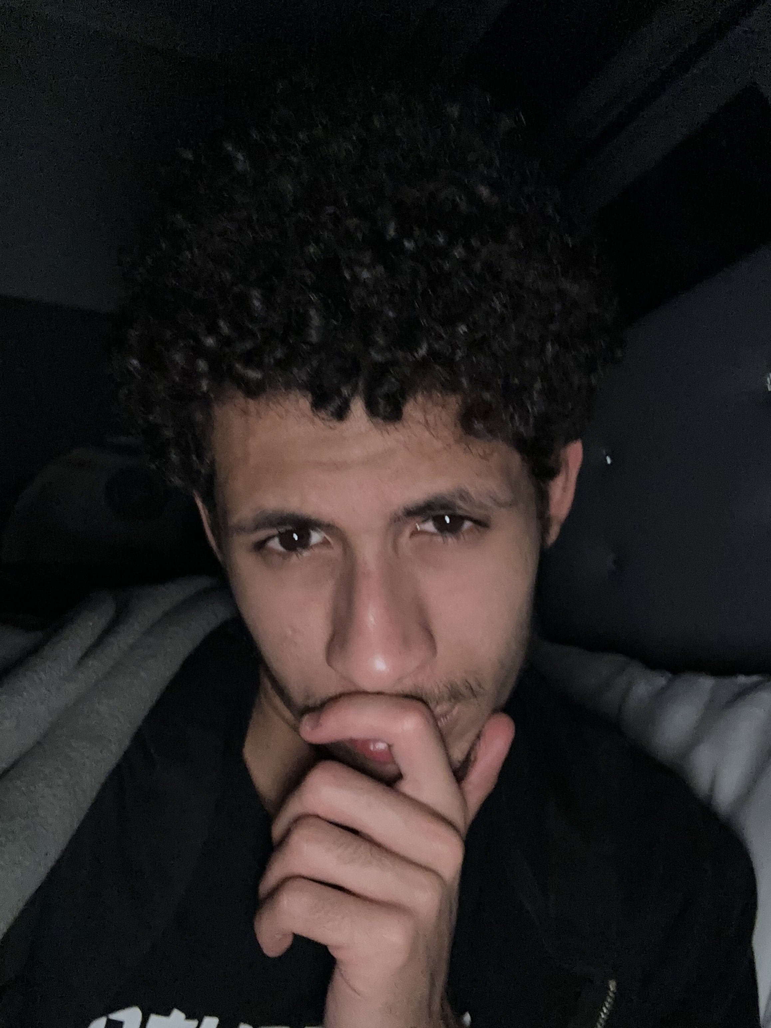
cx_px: 386
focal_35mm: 30
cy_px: 514
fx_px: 891
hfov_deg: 46.8
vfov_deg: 60.0
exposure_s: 1/24
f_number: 1.9
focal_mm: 2.69
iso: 320
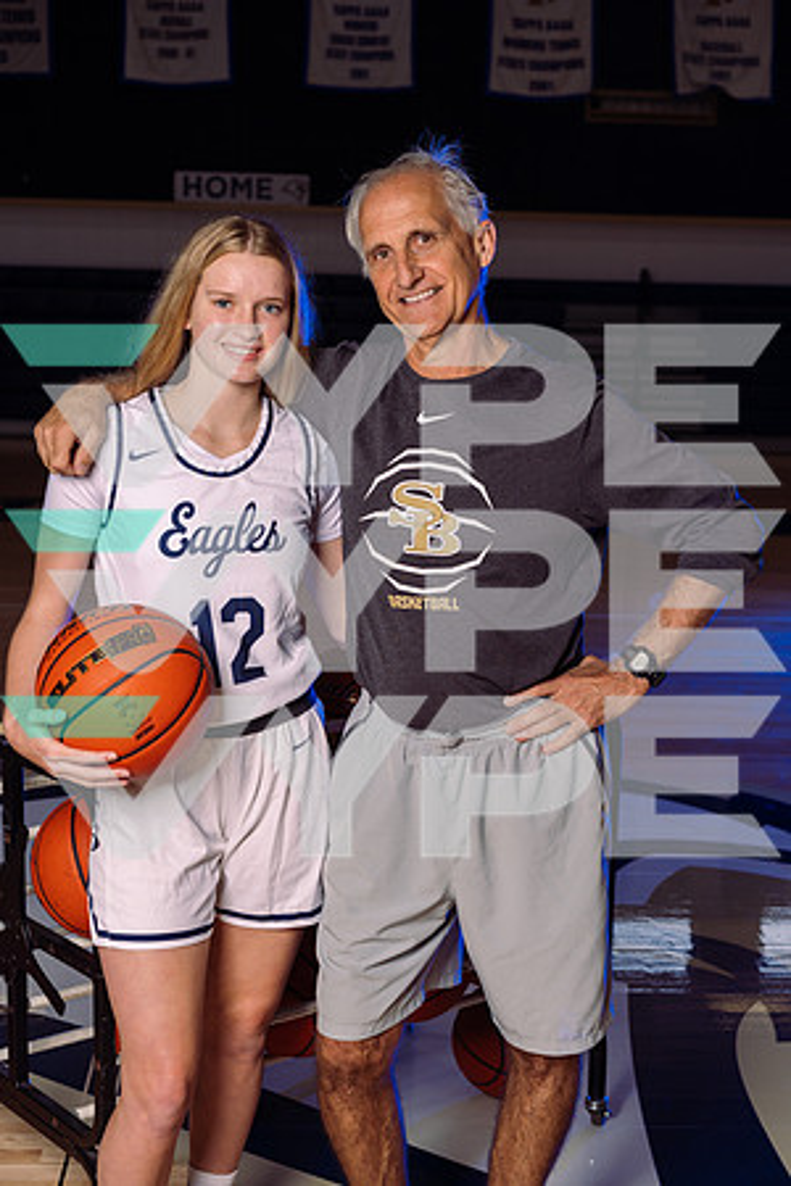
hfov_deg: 24.6
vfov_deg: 36.2
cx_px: 396
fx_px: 1813
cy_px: 593
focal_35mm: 55
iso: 100
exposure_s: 1/250
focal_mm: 55
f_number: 5.6
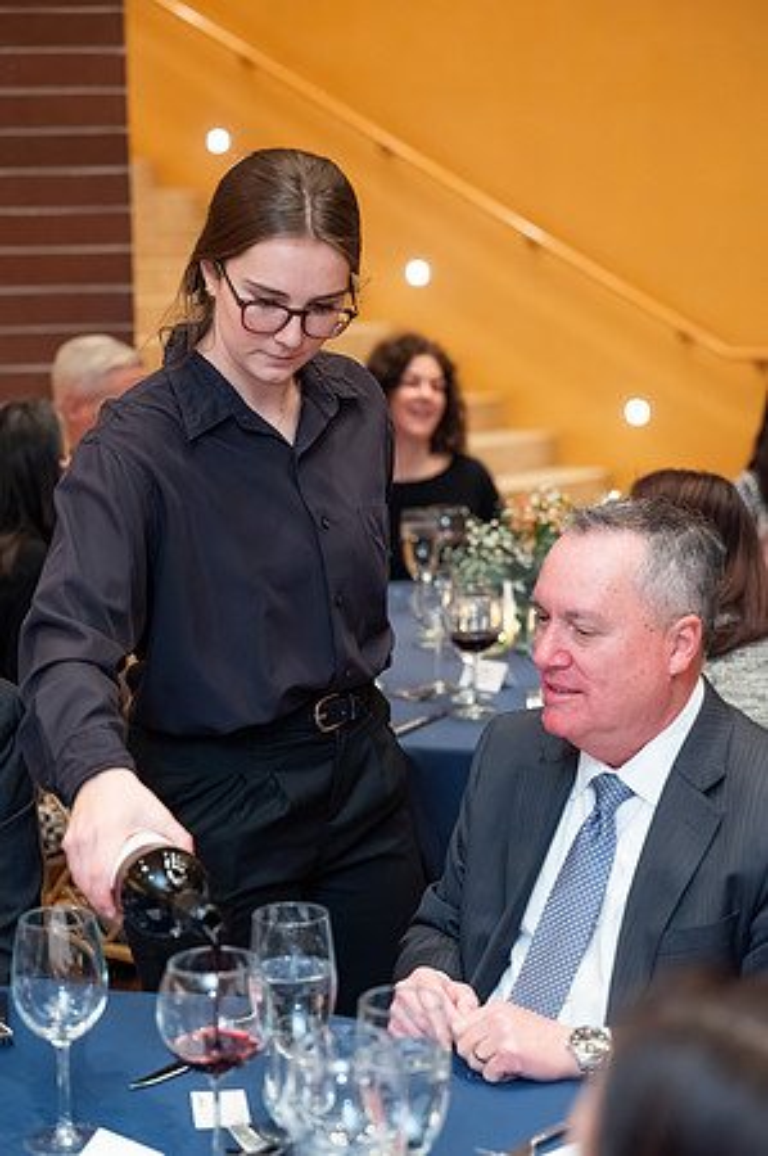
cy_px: 578
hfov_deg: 17.7
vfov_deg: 26.3
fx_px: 2470
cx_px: 384
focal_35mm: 77
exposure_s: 1/125
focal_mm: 77
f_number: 3.5
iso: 10000
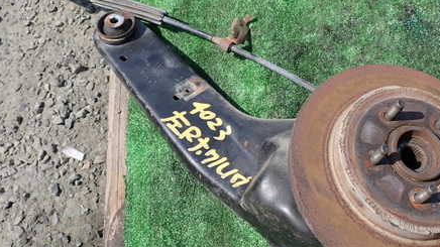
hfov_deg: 45.2
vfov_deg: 26.5
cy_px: 112
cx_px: 265
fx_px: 525
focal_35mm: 45
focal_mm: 5.4
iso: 100
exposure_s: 1/800
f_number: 3.2
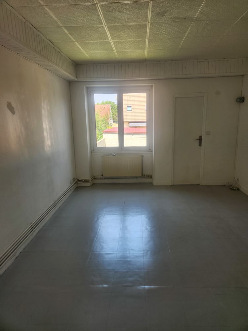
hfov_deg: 58.9
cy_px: 166
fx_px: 220
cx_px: 124
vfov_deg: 73.9
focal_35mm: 23
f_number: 1.8
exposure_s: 1/180
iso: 40
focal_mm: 5.4
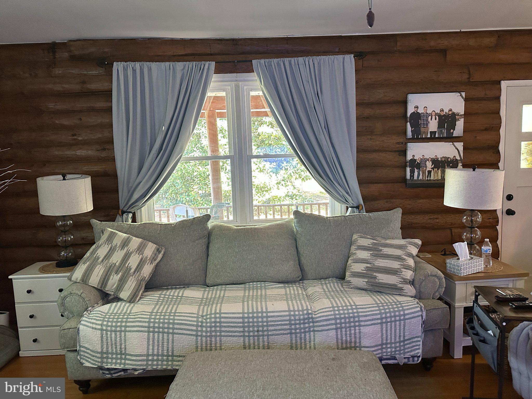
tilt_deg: -6.2
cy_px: 200
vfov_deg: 56.8
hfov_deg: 71.6
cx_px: 266
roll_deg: +2.1
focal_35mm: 24
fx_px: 369
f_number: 1.78
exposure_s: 1/60
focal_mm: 6.86
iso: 640
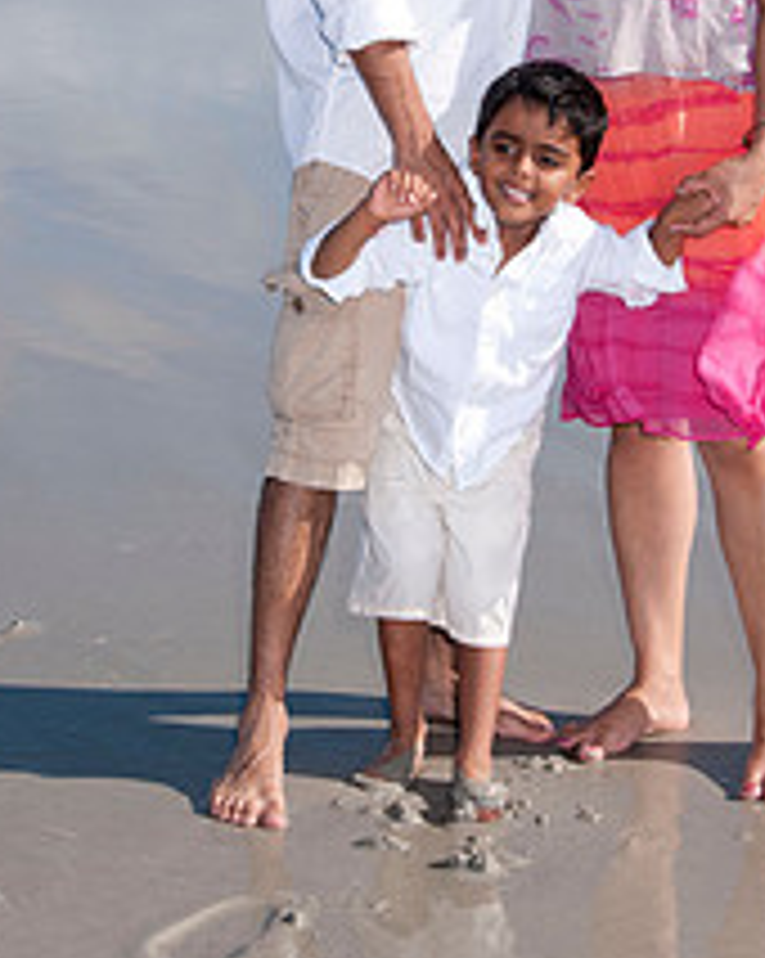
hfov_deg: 14.8
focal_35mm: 104
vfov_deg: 18.3
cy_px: 207
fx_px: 2948
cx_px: 461
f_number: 11
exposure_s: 1/250
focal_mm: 35
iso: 100
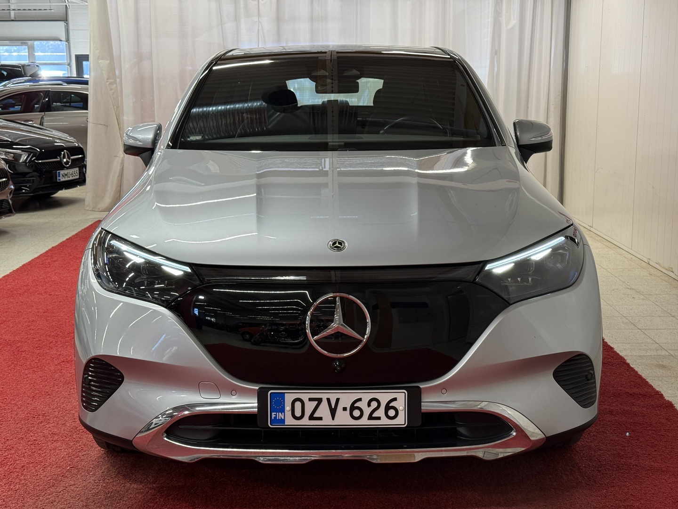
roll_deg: +0.4
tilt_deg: -9.4
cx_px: 339
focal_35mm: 48
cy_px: 254
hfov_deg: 39.7
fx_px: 940
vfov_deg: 30.3
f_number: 1.78
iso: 100
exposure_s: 1/102
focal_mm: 6.76
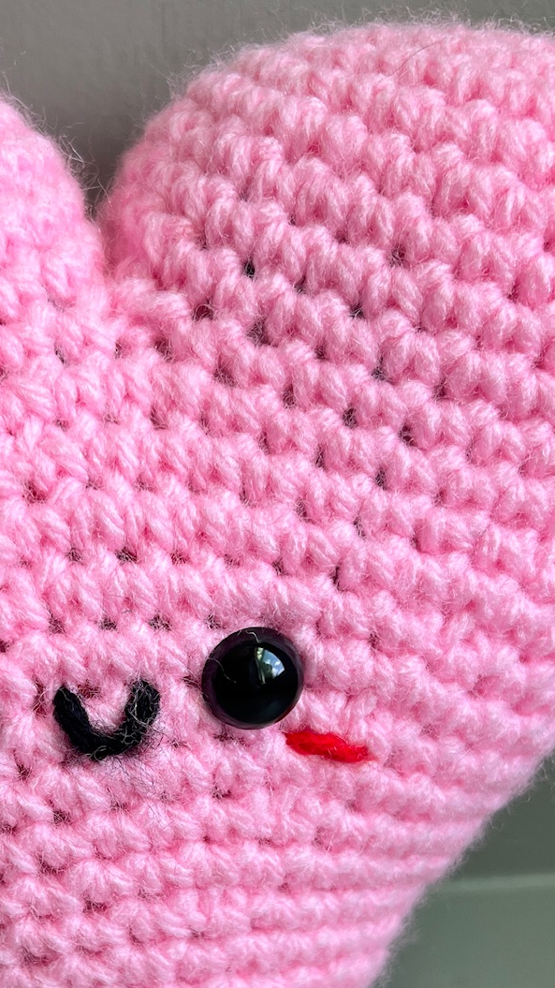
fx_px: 1440
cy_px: 686
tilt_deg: -27.3
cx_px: 63
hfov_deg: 21.4
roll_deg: +3.1
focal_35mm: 55
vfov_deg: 37.3
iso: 50
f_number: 1.5
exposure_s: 1/121
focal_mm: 5.7
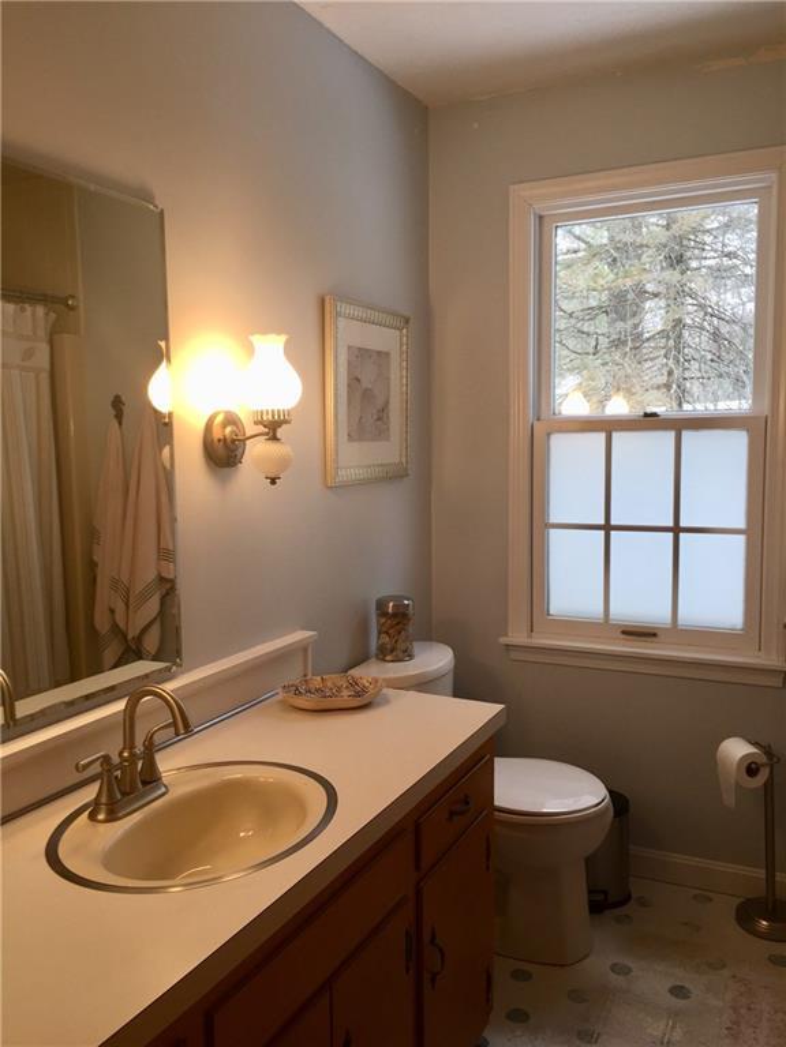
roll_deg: +0.8
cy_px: 524
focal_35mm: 29
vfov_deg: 61.7
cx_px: 393
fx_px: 878
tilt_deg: -6.4
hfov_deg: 48.2
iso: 32
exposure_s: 1/60
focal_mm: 4.15
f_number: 2.2
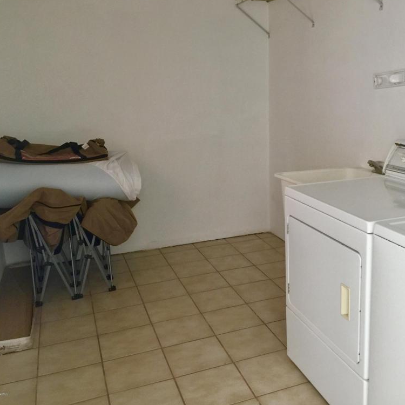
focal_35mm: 35
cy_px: 200
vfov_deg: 47.2
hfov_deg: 46.5
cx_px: 269
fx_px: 463
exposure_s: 1/15
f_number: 2.2
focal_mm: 4.15
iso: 64
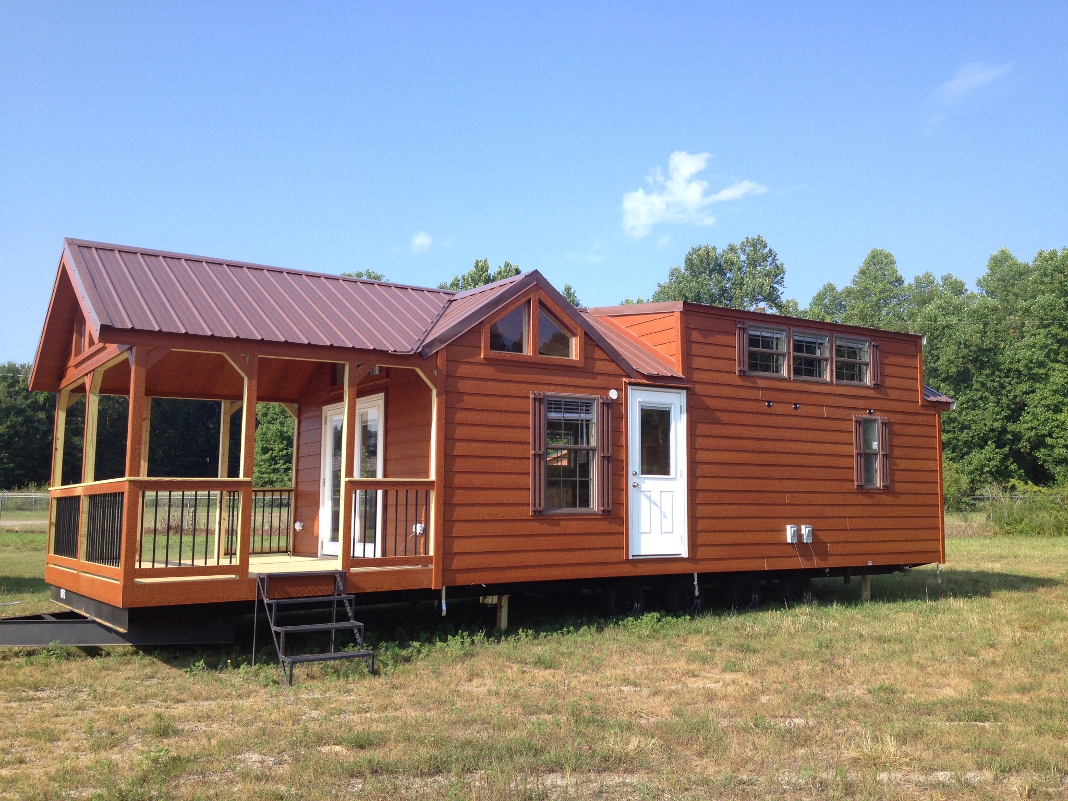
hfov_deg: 52.6
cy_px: 400
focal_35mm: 35
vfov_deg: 40.7
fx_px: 1080
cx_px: 534
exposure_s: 1/812
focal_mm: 4.28
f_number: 2.4
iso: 50
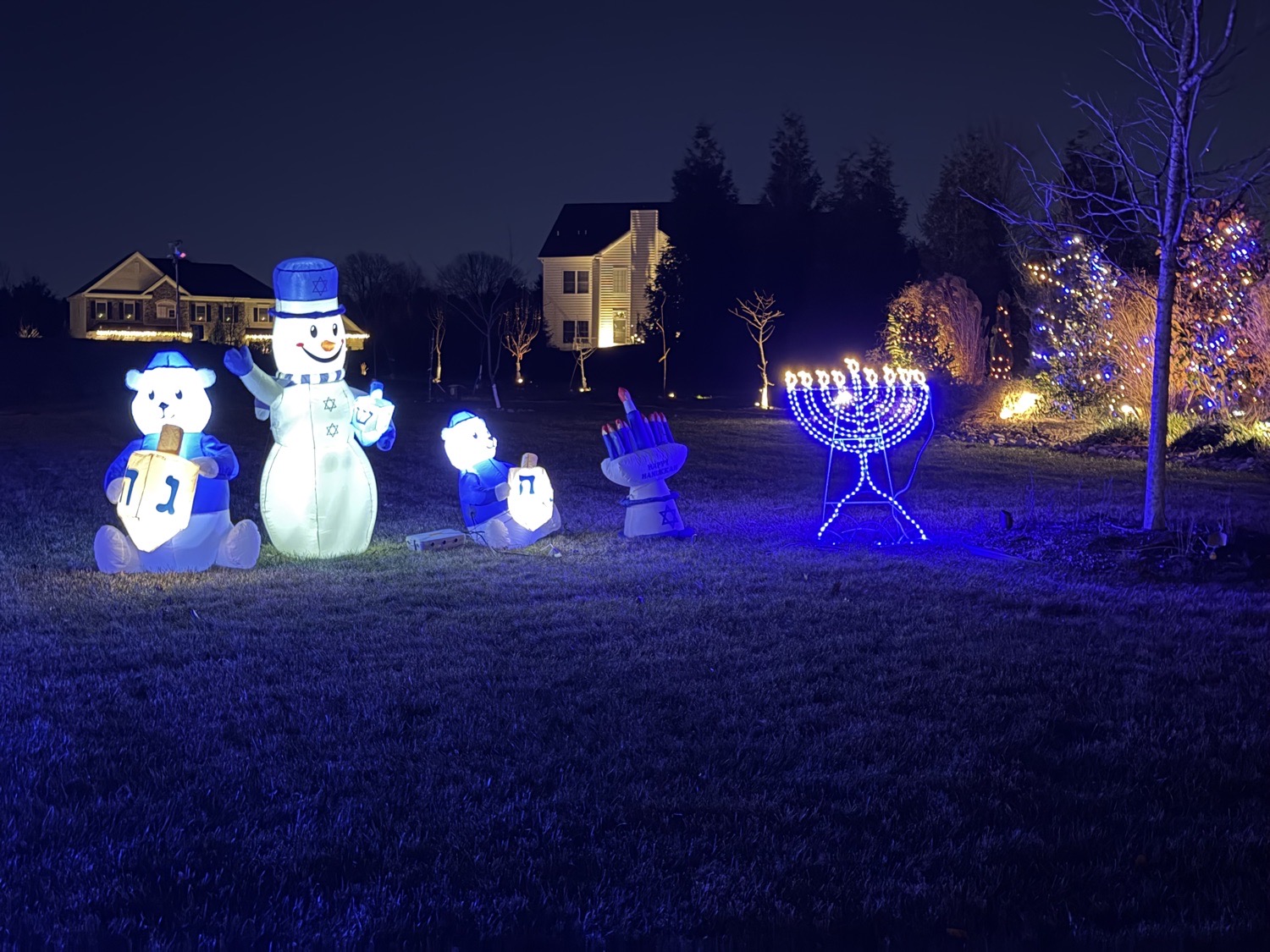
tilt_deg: -3.2
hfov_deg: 39.7
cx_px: 635
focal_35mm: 48
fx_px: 1761
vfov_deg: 30.3
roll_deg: -0.3
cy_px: 476
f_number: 1.78
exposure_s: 1/5
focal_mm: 6.76
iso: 500
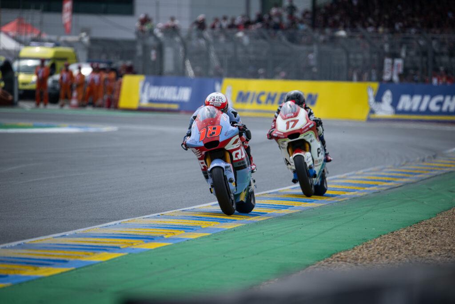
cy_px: 152
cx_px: 228
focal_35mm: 400
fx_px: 5056
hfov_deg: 5.2
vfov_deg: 3.4
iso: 250
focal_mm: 400
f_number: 5
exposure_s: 1/2000
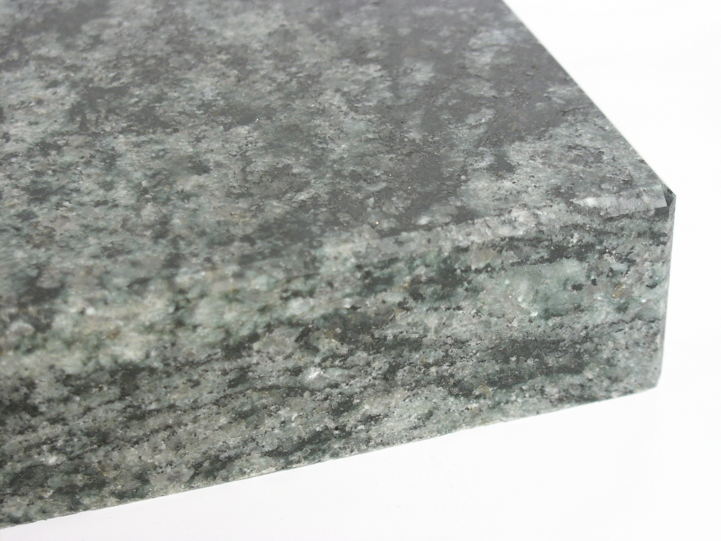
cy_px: 270
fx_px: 1583
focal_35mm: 76
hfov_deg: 25.7
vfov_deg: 19.4
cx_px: 360
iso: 100
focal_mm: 19.1
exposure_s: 1/80
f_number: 3.2
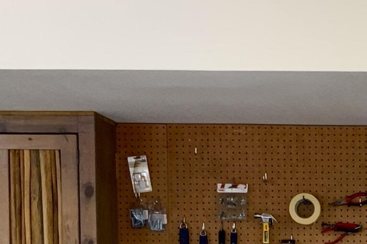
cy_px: 382
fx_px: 1203
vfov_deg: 11.1
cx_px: 504
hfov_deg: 16.2
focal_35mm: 118
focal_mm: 3
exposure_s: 1/60
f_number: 1.8
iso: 40
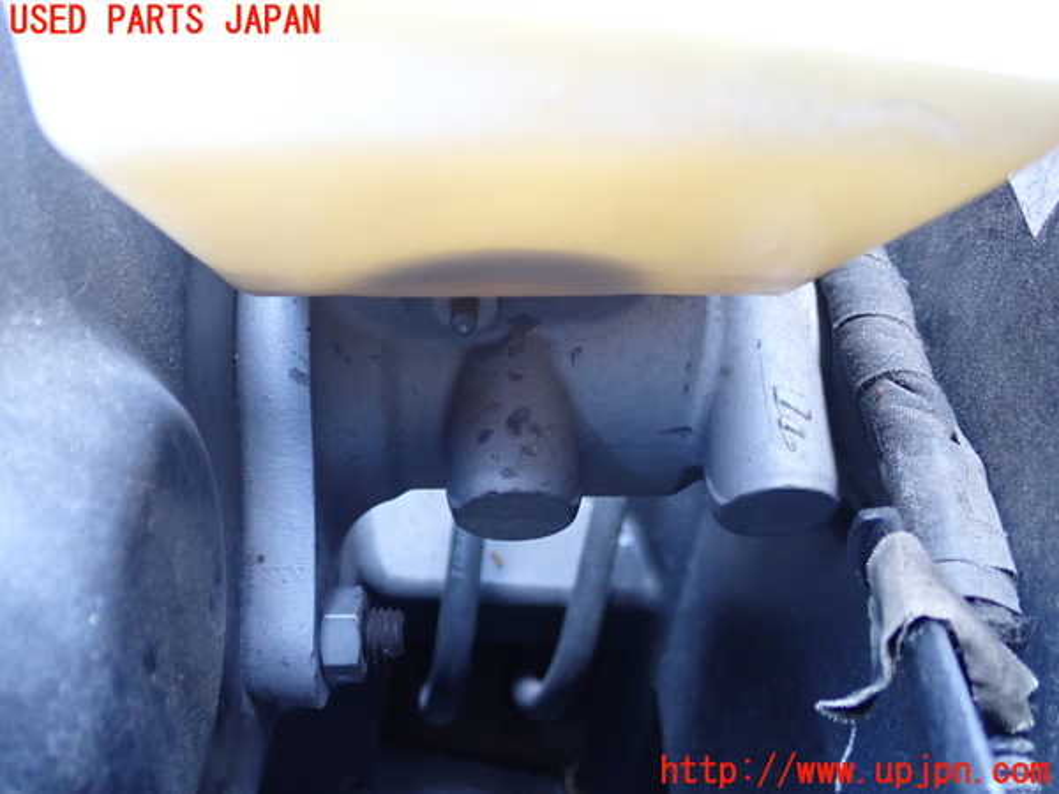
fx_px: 1254
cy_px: 397
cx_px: 530
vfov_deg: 35.1
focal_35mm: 41
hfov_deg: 45.8
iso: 800
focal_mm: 7.31
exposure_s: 1/30
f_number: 2.8
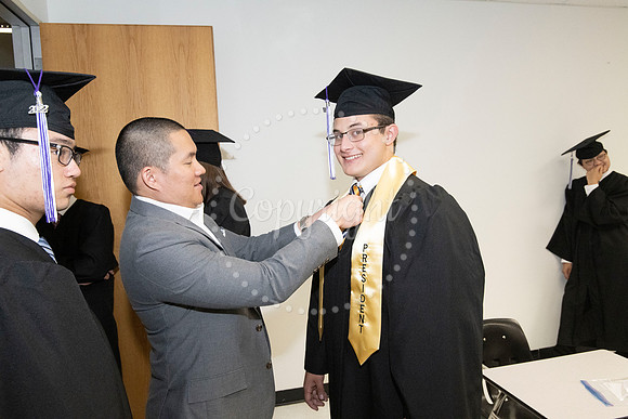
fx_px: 436
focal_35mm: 25
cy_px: 210
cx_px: 314
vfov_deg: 51.3
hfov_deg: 71.5
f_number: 8
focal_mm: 25
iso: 6400
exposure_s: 1/200
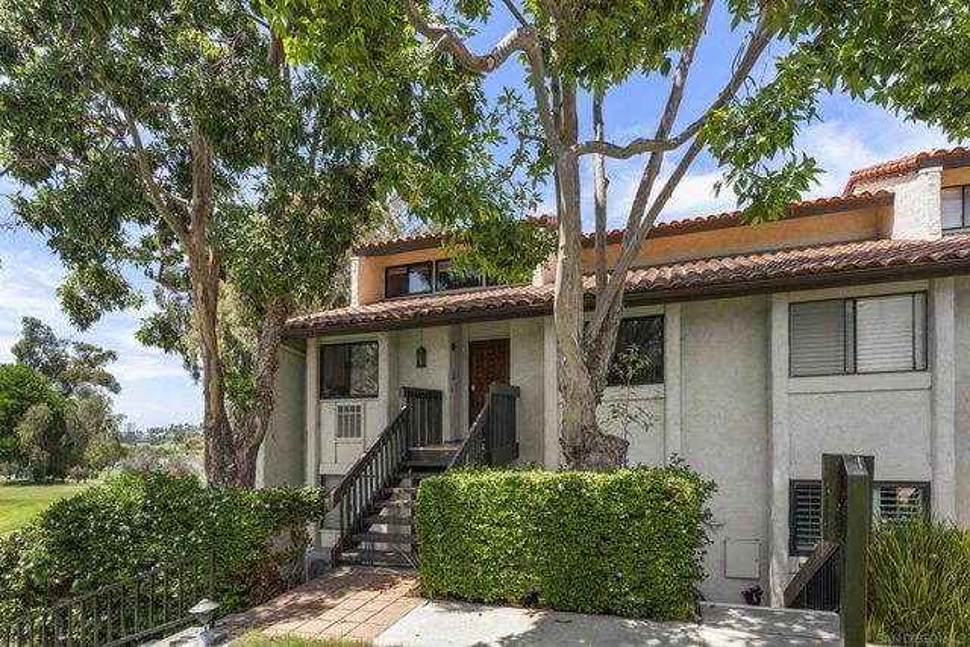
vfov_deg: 67.4
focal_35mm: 18
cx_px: 485
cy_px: 324
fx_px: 485
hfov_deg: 90.0
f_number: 8
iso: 500
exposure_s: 1/400
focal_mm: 18
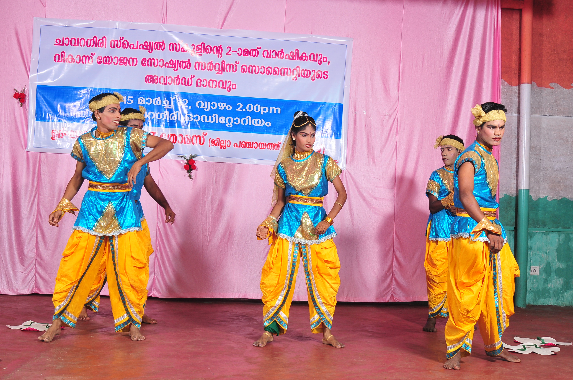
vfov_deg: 29.8
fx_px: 715
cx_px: 286
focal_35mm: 45
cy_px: 190
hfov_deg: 43.7
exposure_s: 1/100
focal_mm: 30
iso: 320
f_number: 7.1
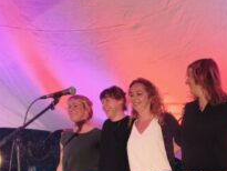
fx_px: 531
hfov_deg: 23.9
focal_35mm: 81
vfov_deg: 17.6
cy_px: 184
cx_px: 168
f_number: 1.8
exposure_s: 1/106
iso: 100
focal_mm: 4.81
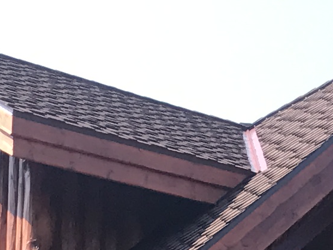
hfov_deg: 9.6
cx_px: -32
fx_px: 1953
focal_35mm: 203
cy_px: 835
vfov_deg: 6.5
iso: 20
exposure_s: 1/725
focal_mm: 3.99
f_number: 1.8
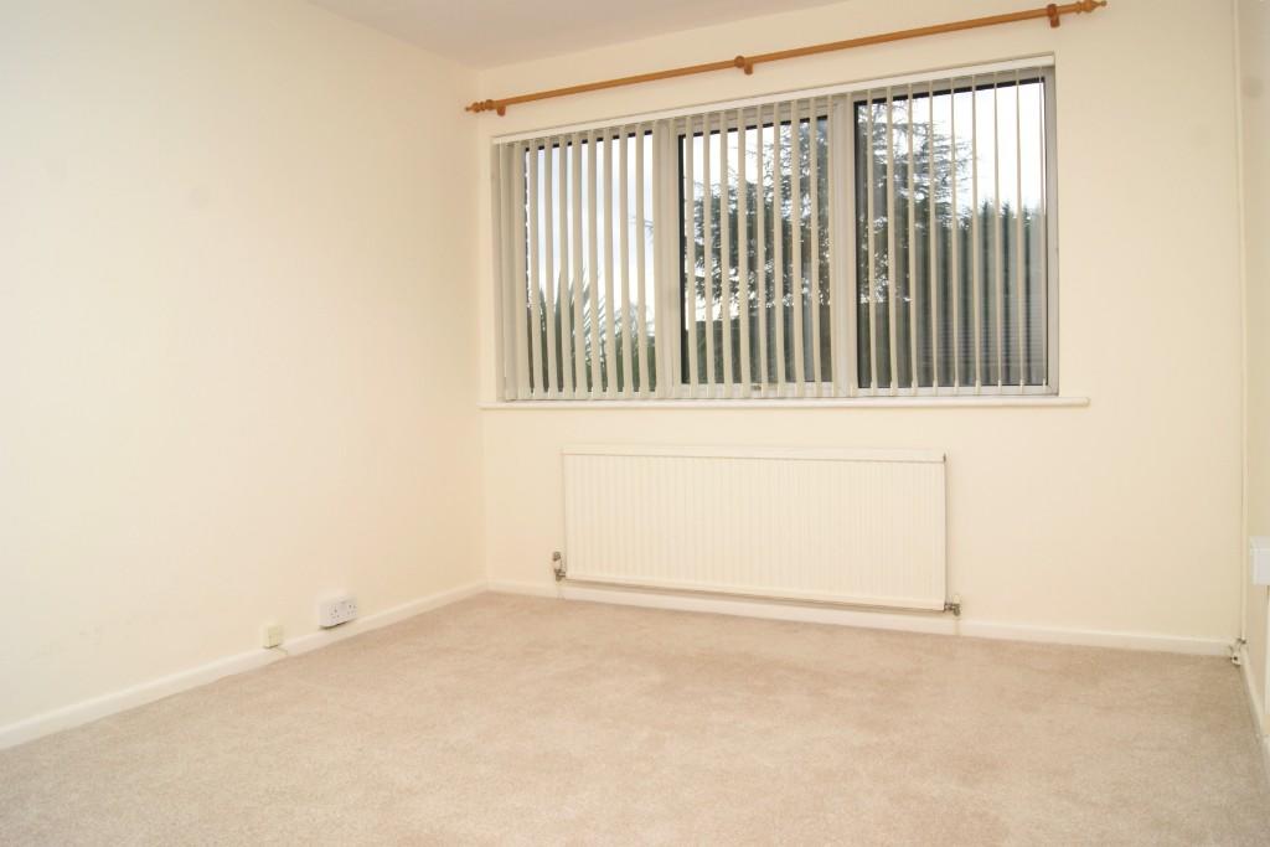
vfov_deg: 47.9
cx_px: 635
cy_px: 424
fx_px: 953
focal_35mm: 27
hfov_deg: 67.4
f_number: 9
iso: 400
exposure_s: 1/160
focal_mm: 18
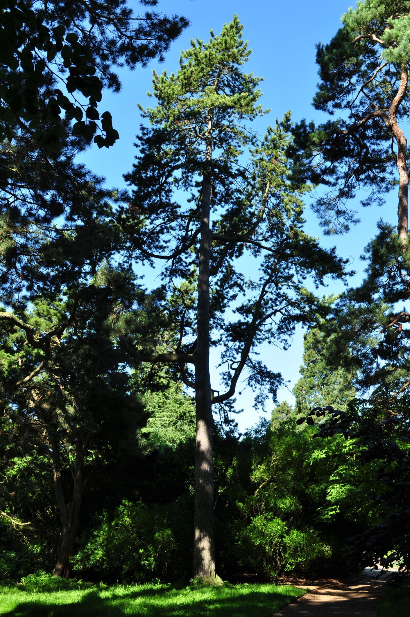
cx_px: 205
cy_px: 308
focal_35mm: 42
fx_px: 719
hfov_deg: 31.8
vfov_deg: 46.5
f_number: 11
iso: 200
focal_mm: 28
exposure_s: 1/125
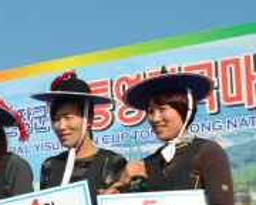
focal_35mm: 90
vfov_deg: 16.7
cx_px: 6
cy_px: 209
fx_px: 682
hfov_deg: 20.6
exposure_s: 1/320
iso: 100
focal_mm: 18
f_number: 9
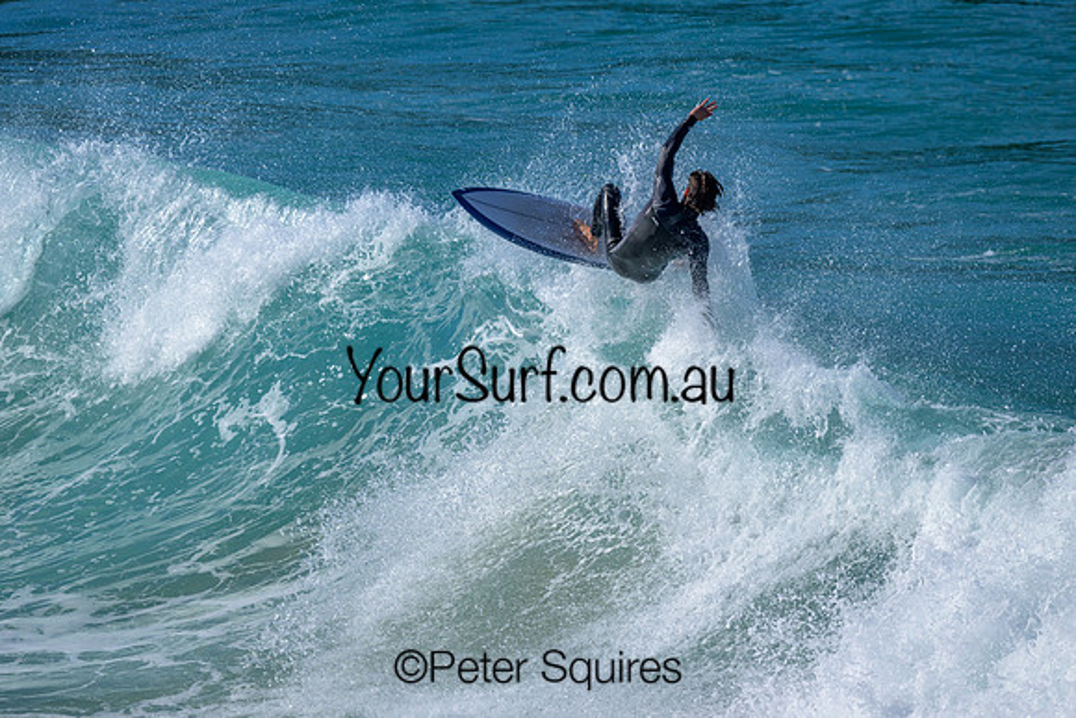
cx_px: 538
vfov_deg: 1.7
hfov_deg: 2.6
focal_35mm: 800
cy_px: 359
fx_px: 23916
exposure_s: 1/1600
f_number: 6.3
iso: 140
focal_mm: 800
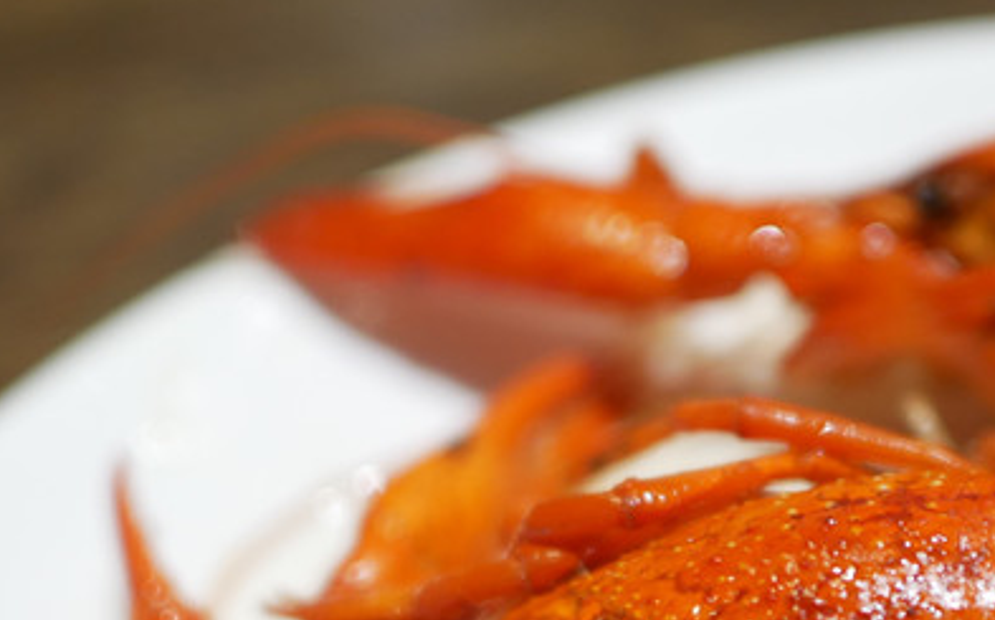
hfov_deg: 24.6
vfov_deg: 15.5
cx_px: 937
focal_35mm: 81
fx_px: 2195
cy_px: 759
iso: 400
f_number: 1.7
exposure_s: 1/60
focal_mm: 15
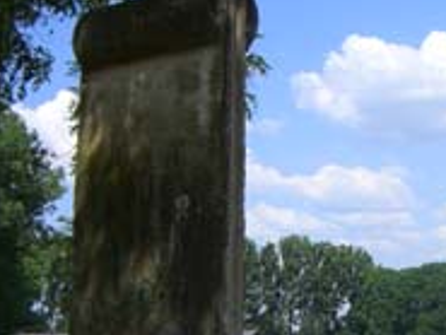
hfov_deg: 23.4
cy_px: 277
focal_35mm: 82
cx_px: 362
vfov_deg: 17.8
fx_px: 1057
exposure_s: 1/800
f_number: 4.3
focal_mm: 6.2
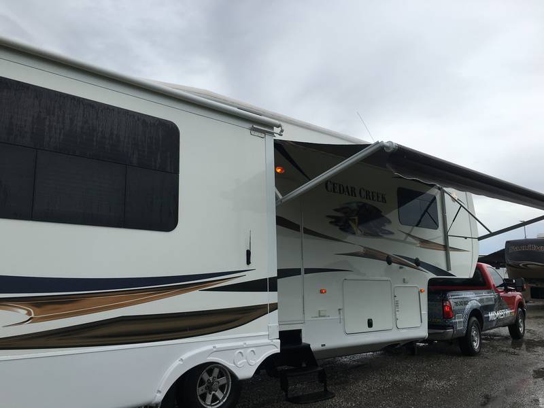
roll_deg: +0.7
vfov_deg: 48.2
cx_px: 272
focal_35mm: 29
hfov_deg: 61.7
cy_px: 204
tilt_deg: +11.5
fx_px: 456
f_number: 2.2
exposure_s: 1/801
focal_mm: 4.15
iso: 25
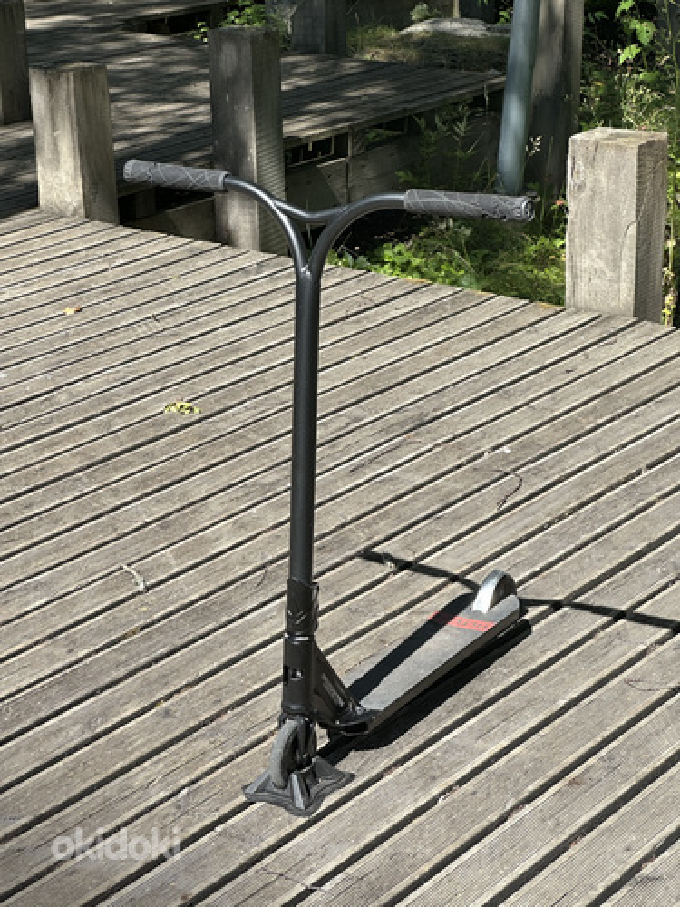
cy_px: 454
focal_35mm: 77
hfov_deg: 19.1
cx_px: 340
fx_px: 2017
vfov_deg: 25.3
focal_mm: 9
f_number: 2.8
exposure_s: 1/368
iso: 32
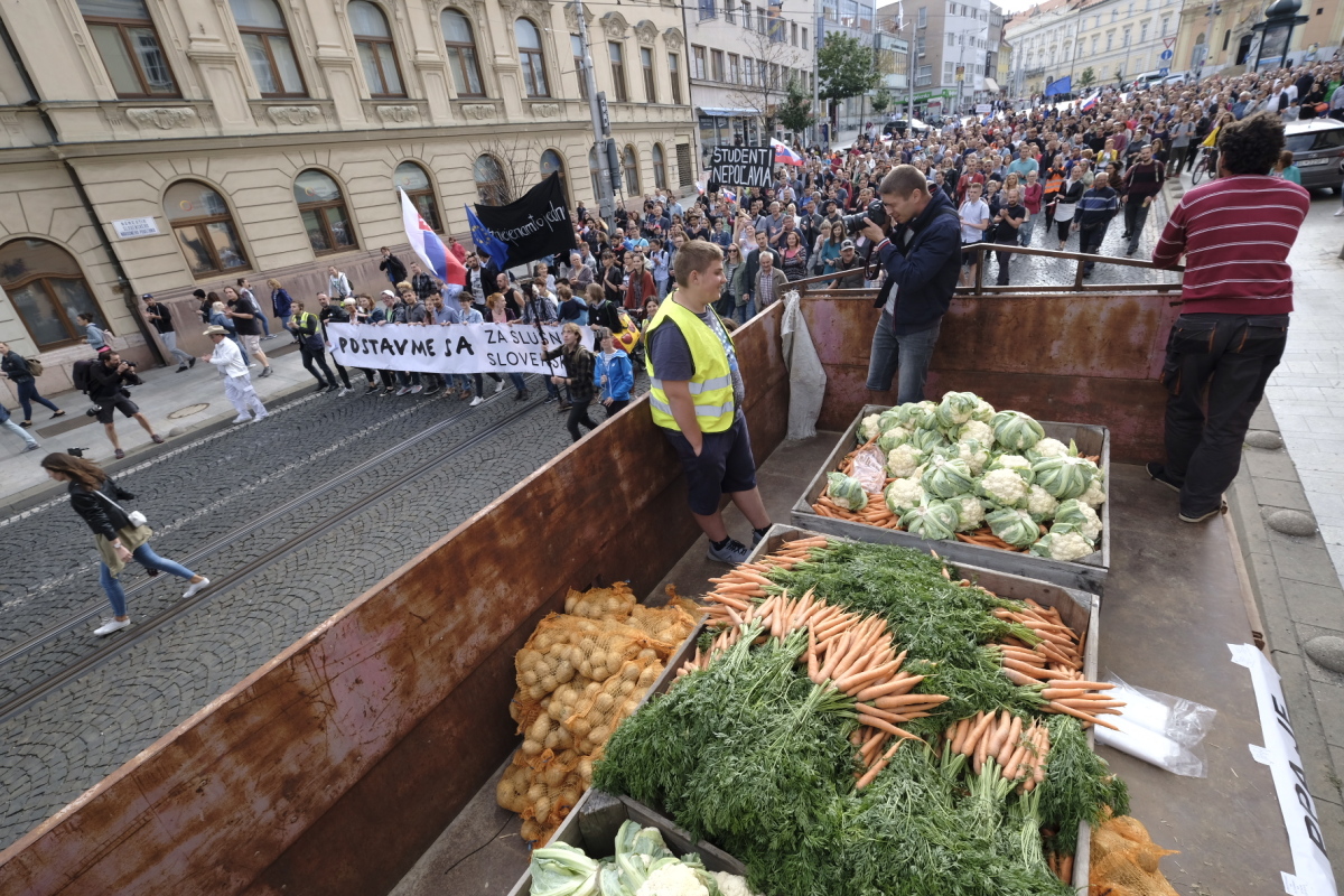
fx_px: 597
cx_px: 672
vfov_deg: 73.7
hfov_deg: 96.7
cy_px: 448
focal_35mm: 16
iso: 200
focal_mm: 10.5
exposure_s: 1/100
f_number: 7.1
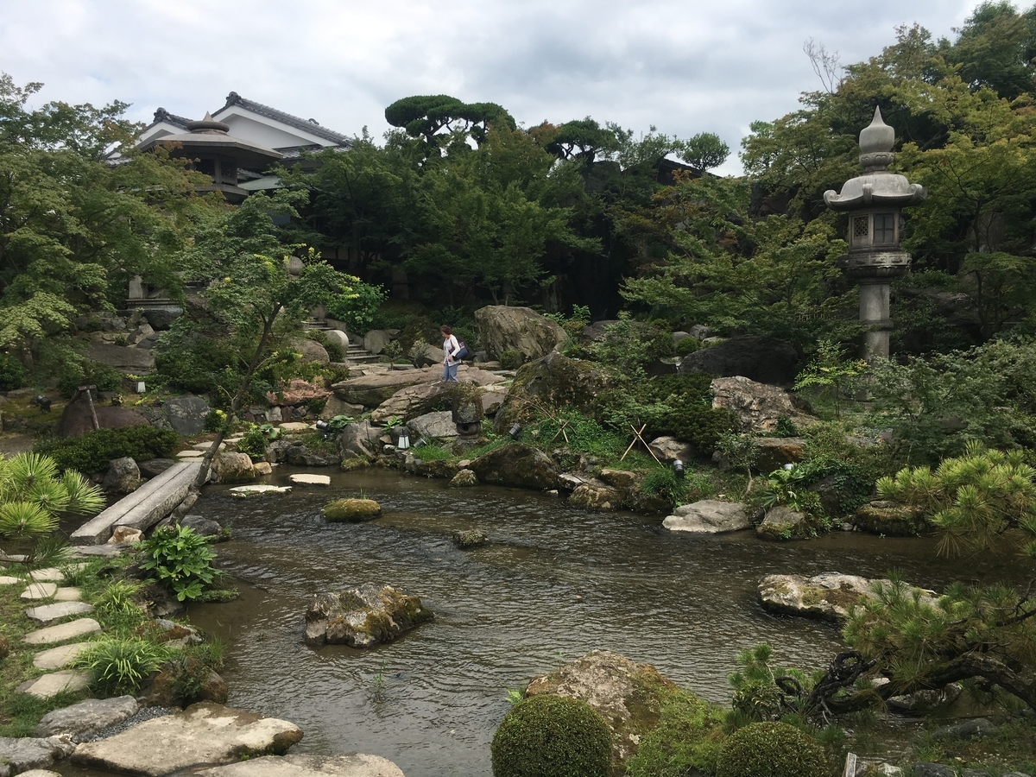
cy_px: 388
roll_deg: +1.4
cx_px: 518
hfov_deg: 61.7
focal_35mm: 29
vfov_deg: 48.2
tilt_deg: -3.1
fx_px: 868
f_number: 2.2
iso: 25
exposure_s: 1/905
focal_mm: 4.15
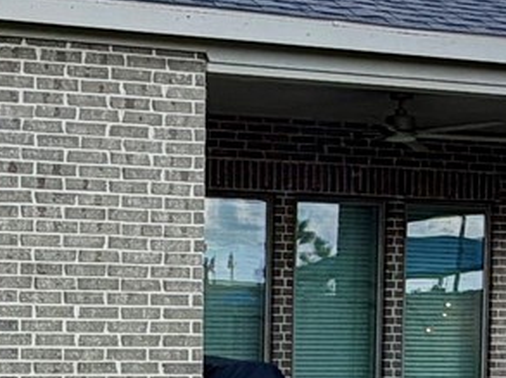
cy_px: 354
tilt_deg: -1.6
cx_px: 85
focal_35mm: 98
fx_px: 1431
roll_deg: -0.6
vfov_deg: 14.9
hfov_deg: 19.8
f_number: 2.2
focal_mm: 2.22
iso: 25
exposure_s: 1/770
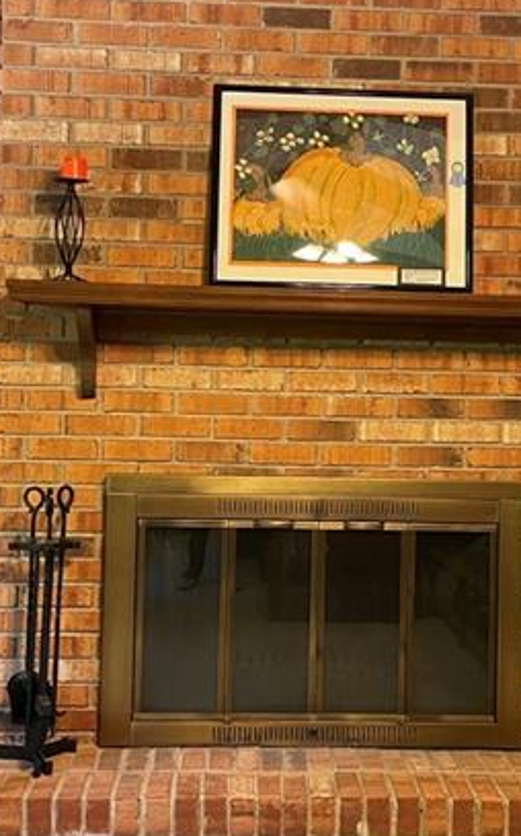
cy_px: 366
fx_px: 1183
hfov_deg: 24.8
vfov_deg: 38.8
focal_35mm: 52
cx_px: 302
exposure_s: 1/60
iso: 500
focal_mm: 4.2
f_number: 1.6
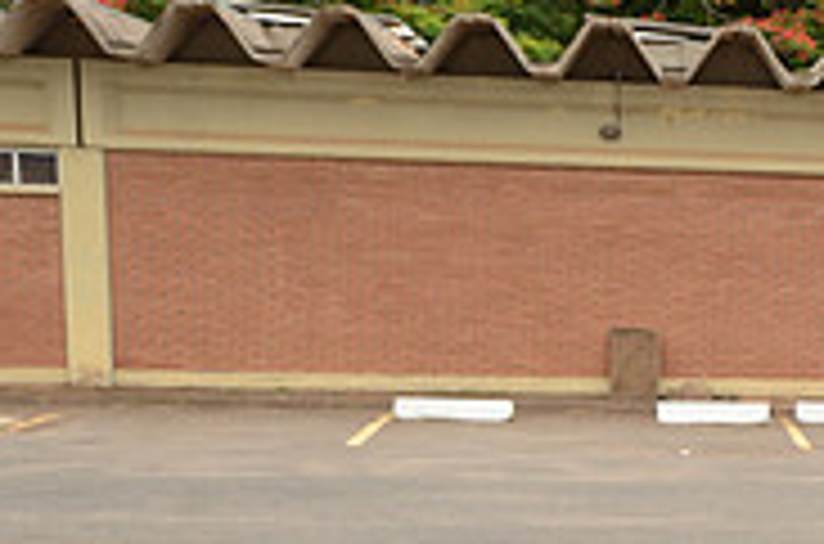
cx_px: 1220
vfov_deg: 14.0
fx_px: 2169
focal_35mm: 95
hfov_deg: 19.0
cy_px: 602
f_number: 9
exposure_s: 1/250
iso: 320
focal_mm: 20
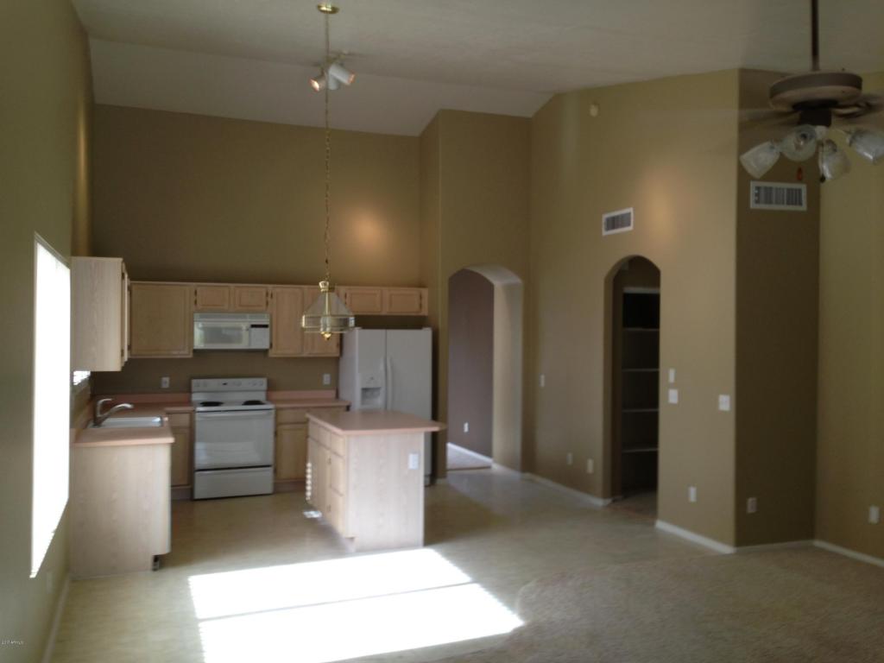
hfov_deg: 55.4
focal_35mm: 33
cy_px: 332
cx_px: 442
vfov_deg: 42.9
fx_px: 843
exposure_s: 1/30
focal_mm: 4.13
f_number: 2.4
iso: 50
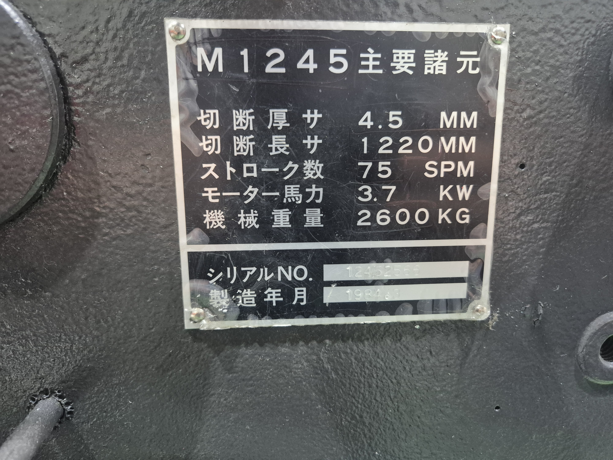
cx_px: 306
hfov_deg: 73.9
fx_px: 407
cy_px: 230
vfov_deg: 58.9
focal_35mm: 23
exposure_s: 1/60
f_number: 1.8
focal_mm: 5.4
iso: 1250
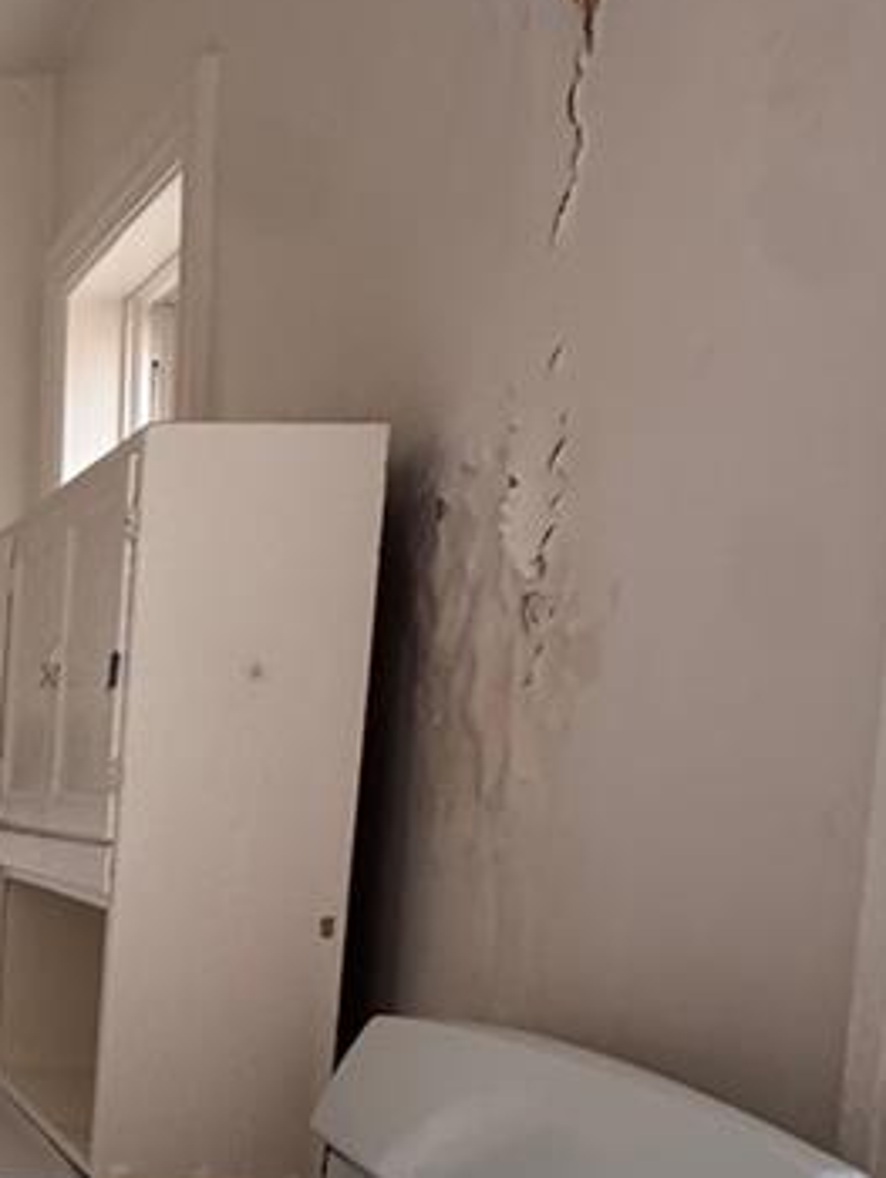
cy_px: 973
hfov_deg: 23.4
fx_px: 1636
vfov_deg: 37.9
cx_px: -492
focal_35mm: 48
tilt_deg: -7.9
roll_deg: +0.8
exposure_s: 1/99
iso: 320
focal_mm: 2.22
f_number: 2.2
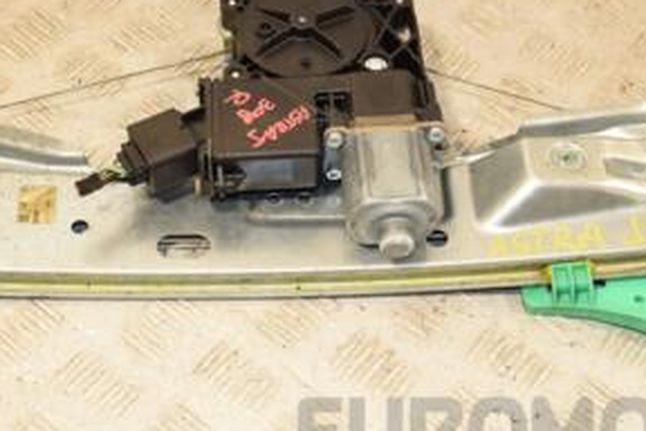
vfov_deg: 17.4
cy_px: 132
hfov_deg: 25.9
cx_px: 256
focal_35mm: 78
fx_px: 1400
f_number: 7.1
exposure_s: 1/200
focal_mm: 25
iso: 800
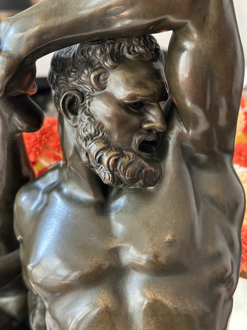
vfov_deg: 39.7
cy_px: 165
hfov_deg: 30.3
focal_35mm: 48
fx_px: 457
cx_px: 124
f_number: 1.78
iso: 125
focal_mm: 6.86
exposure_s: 1/60
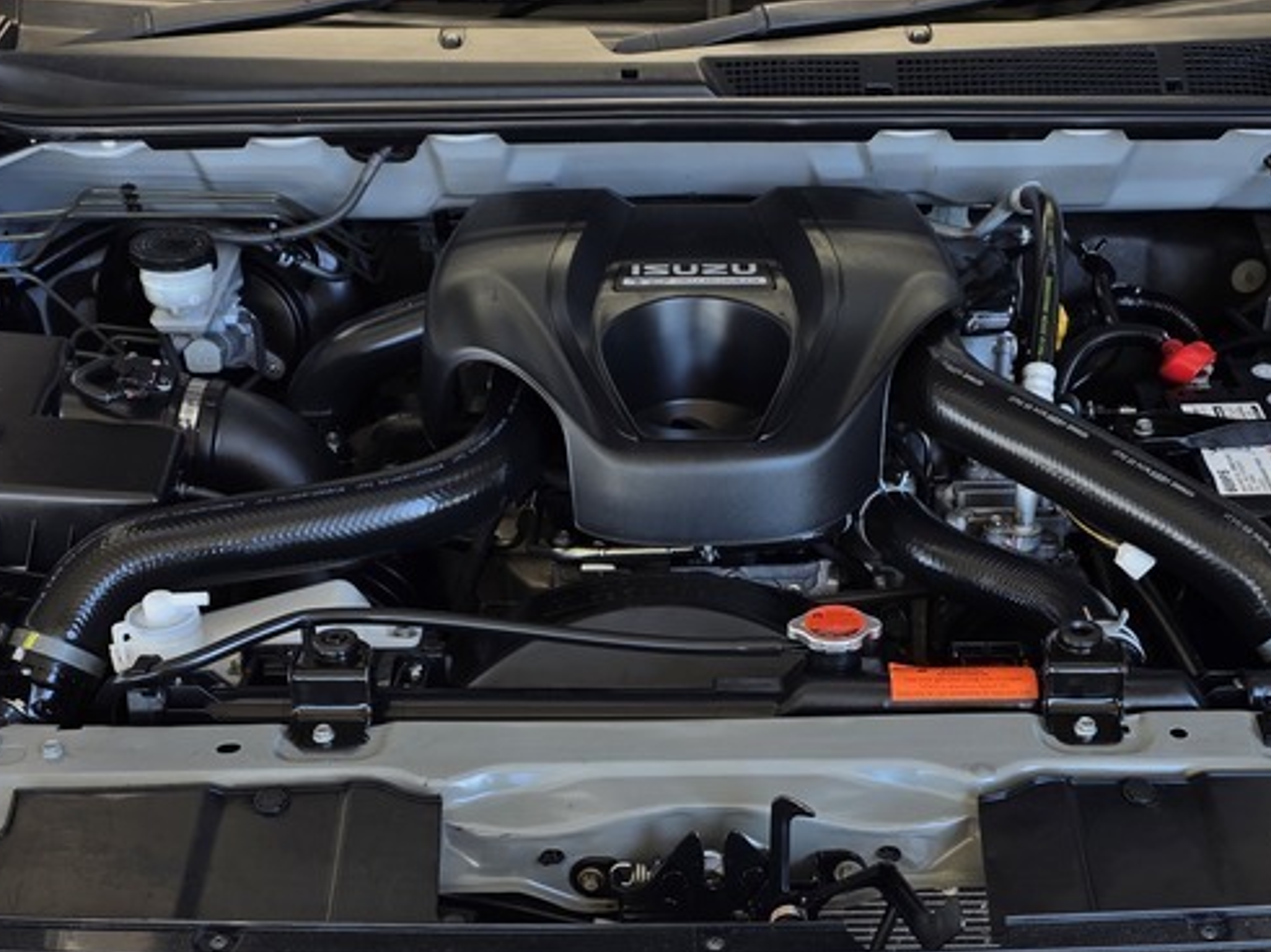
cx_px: 707
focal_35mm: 48
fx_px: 1762
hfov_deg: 39.6
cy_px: 724
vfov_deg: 29.7
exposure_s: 1/62
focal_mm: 6.25
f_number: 1.7
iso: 20
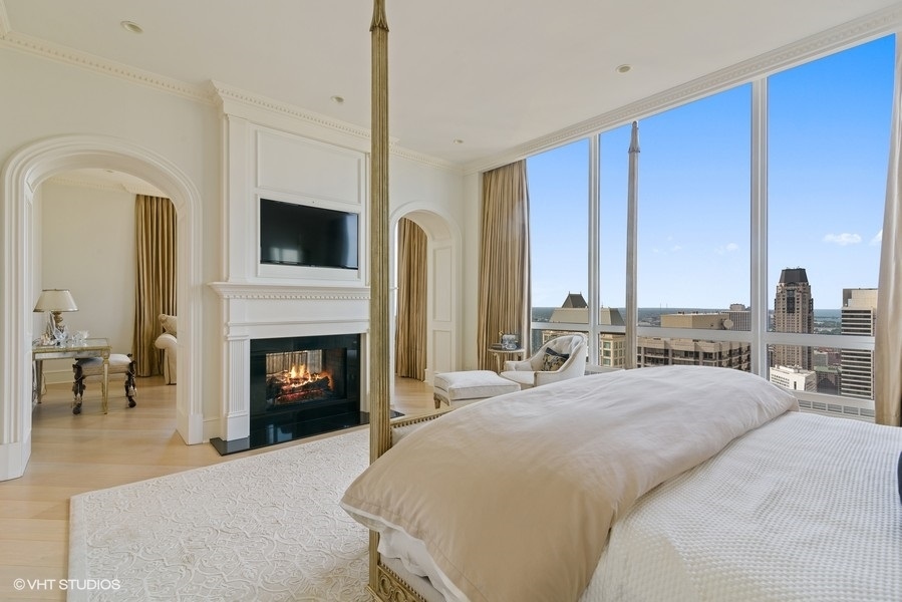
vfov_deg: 73.8
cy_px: 301
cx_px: 451
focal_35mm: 16
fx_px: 401
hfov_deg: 96.7
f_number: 8
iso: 320
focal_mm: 16
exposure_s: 1/15
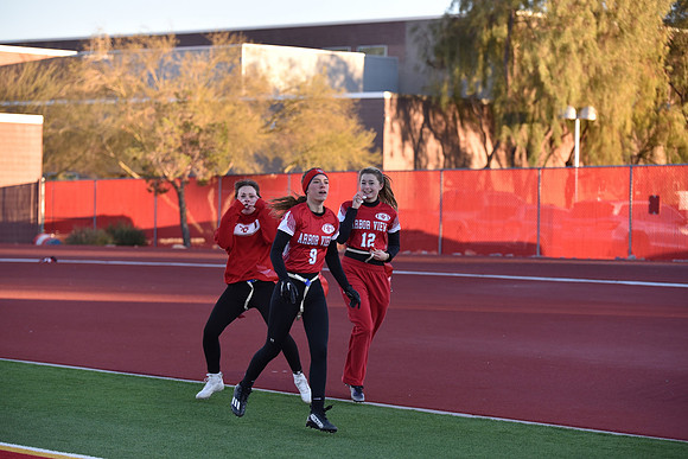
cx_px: 344
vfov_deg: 13.0
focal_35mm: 105
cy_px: 230
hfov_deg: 19.5
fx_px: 2007
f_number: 2.8
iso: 560
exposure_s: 1/1250
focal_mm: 105
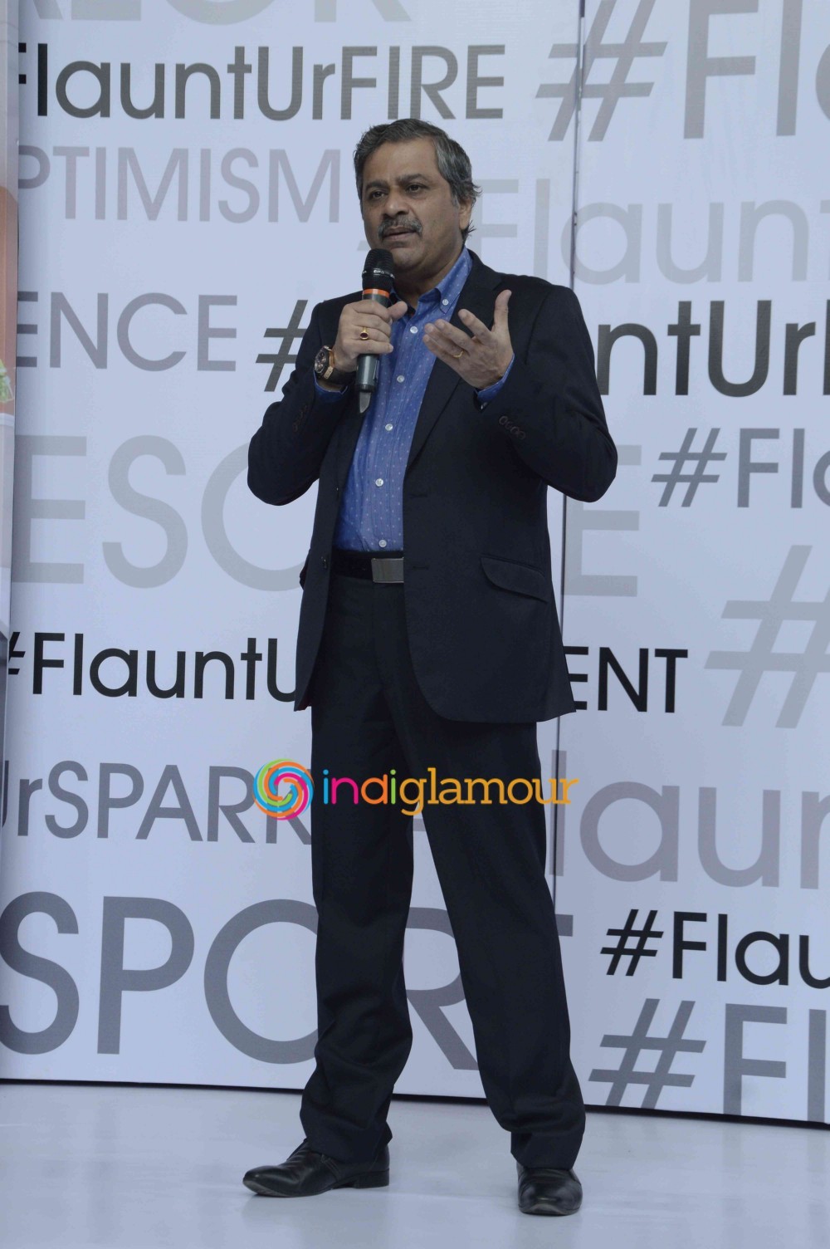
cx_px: 415
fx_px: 3014
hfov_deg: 15.7
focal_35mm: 87
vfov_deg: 23.4
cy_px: 624
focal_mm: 58
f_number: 9
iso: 800
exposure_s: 1/200
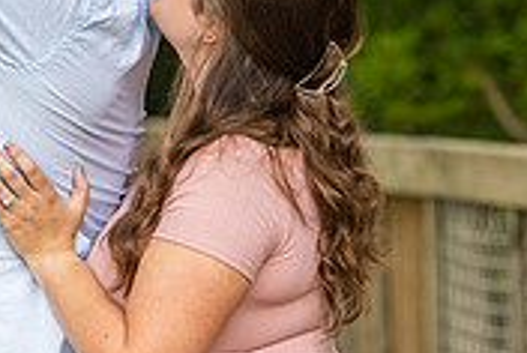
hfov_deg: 4.5
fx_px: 6760
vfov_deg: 3.0
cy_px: -58
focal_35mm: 461
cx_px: 24
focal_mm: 140
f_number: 4.5
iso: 1000
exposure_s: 1/500
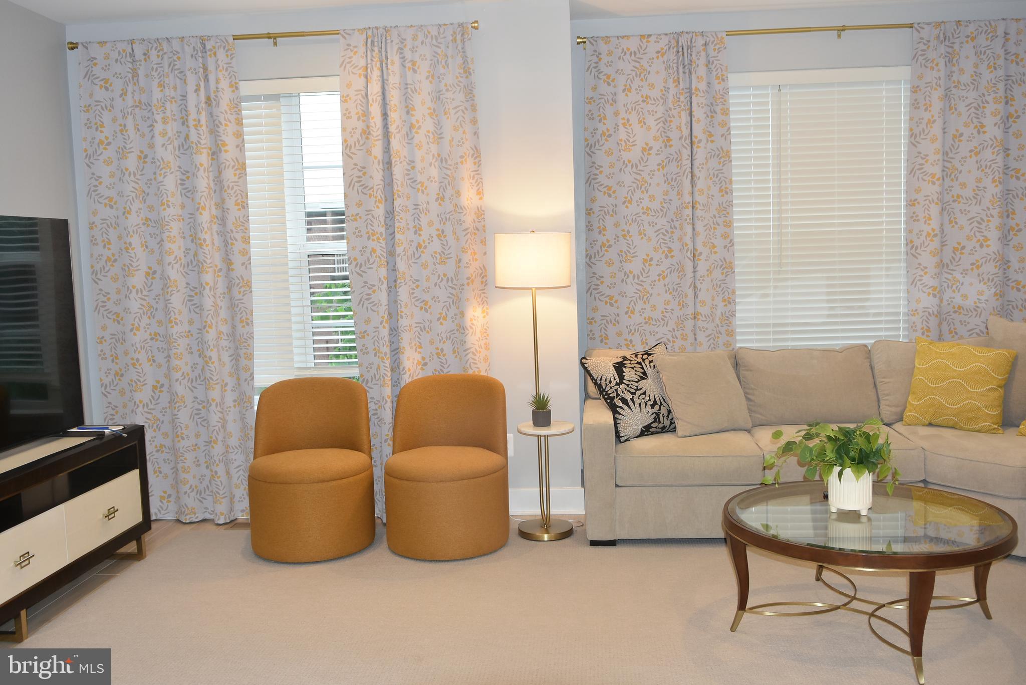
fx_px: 941
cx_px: 513
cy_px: 342
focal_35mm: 33
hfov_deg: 57.2
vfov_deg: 40.0
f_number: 4
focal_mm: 22
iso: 450
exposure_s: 1/60
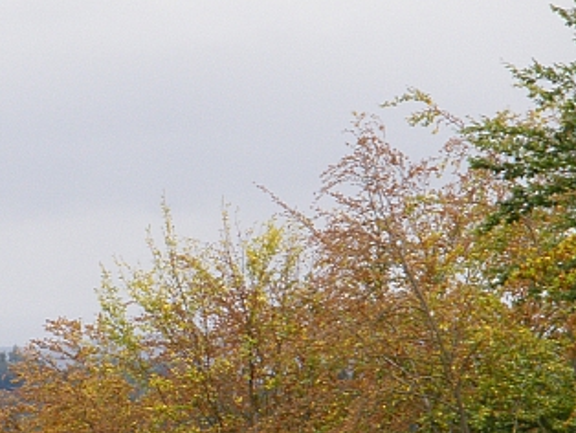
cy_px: 336
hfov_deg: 4.3
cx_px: -149
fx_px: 7627
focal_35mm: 458
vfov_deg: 3.3
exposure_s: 1/160
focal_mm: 31.5
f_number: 5.6
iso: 160
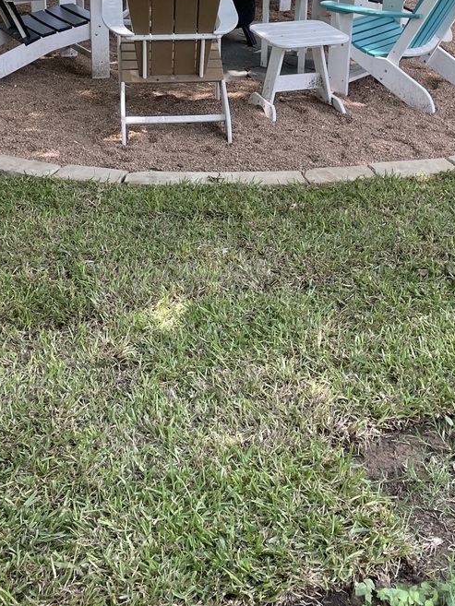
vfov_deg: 32.5
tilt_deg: -16.7
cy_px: 89
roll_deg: -2.5
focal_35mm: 57
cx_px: 233
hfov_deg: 25.7
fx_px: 999
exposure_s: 1/339
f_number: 1.6
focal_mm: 4.2
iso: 32
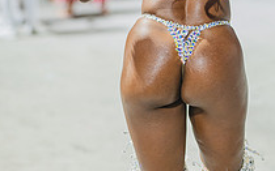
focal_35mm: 109
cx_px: 173
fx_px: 816
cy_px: -57
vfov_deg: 11.6
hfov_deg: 19.1
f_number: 1.3
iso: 1600
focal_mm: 50
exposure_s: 1/1000
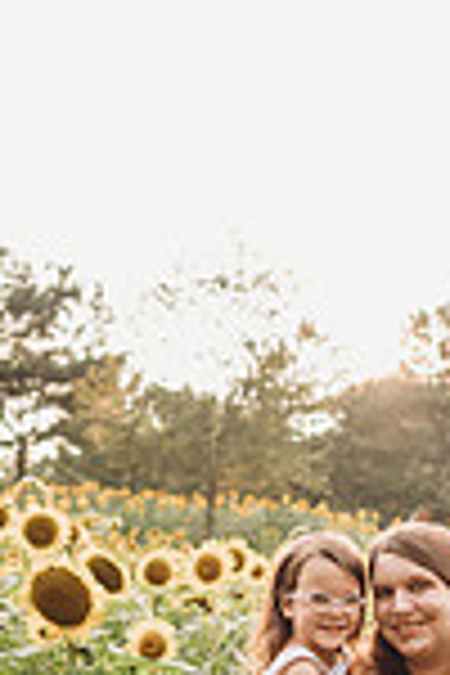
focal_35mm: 72
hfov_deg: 18.5
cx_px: 428
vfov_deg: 27.2
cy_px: 598
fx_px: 1350
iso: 125
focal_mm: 24
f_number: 2.2
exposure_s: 1/500
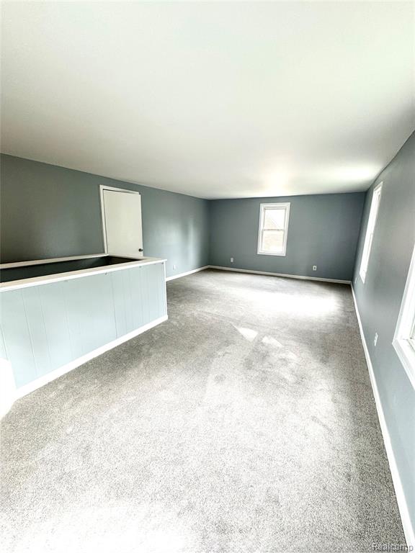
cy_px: 276
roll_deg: -0.5
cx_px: 208
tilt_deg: -13.6
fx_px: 224
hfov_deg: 85.7
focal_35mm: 14
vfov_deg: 102.1
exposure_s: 1/120
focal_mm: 2.22
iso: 100
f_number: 2.2
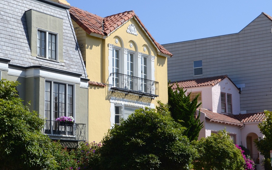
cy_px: 77
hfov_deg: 26.0
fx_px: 590
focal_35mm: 80
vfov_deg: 16.4
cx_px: 121
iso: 200
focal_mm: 45
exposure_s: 1/400
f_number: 10
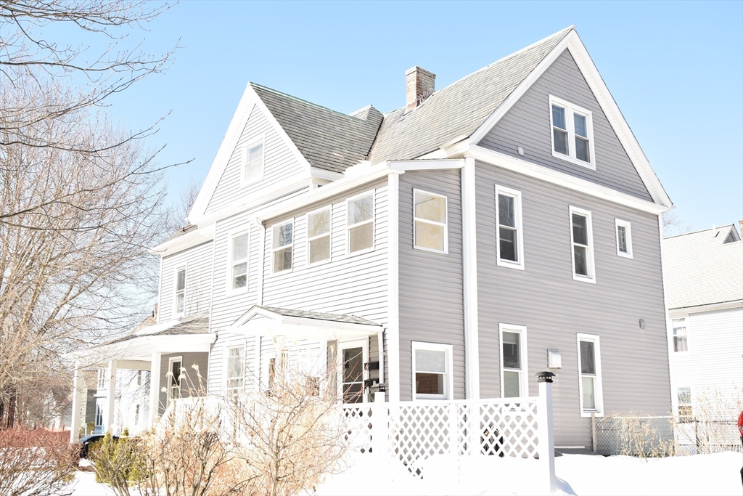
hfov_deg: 49.5
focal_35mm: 39
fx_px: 805
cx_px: 372
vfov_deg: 34.2
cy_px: 248
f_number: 9
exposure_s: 1/125
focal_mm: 26
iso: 100
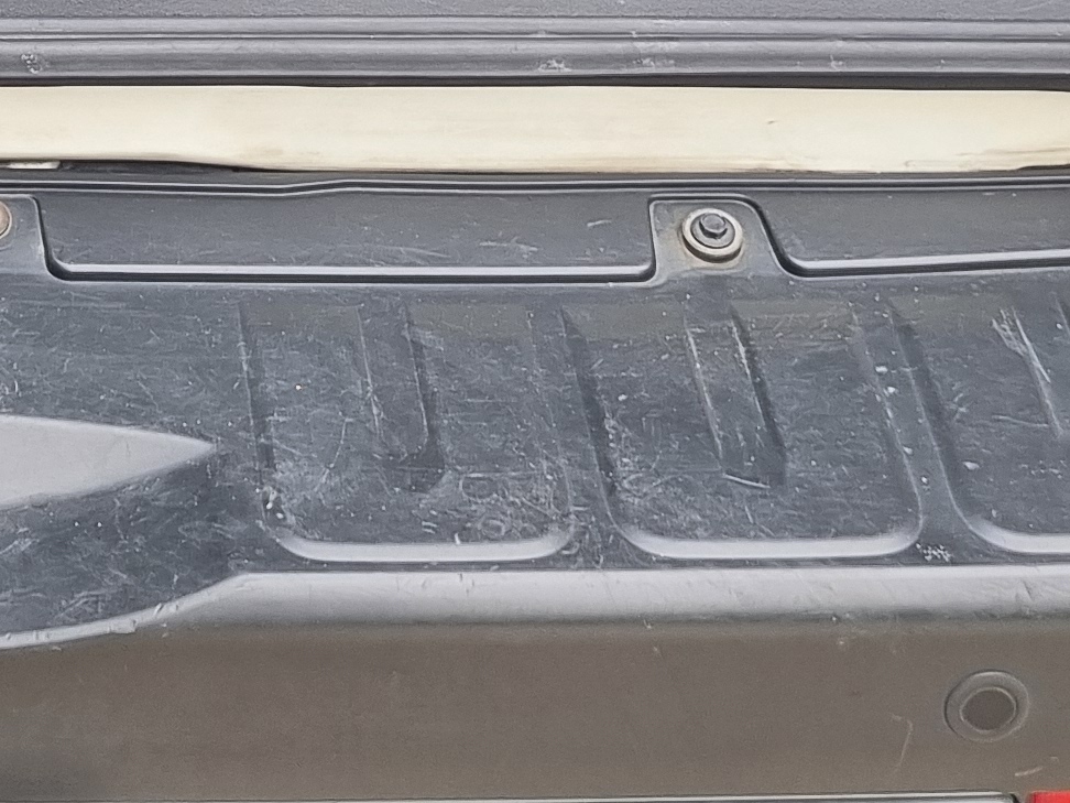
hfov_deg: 17.7
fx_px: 3307
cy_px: -840
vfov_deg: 12.2
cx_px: -123
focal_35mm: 107
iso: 50
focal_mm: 5.4
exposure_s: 1/268
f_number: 1.8
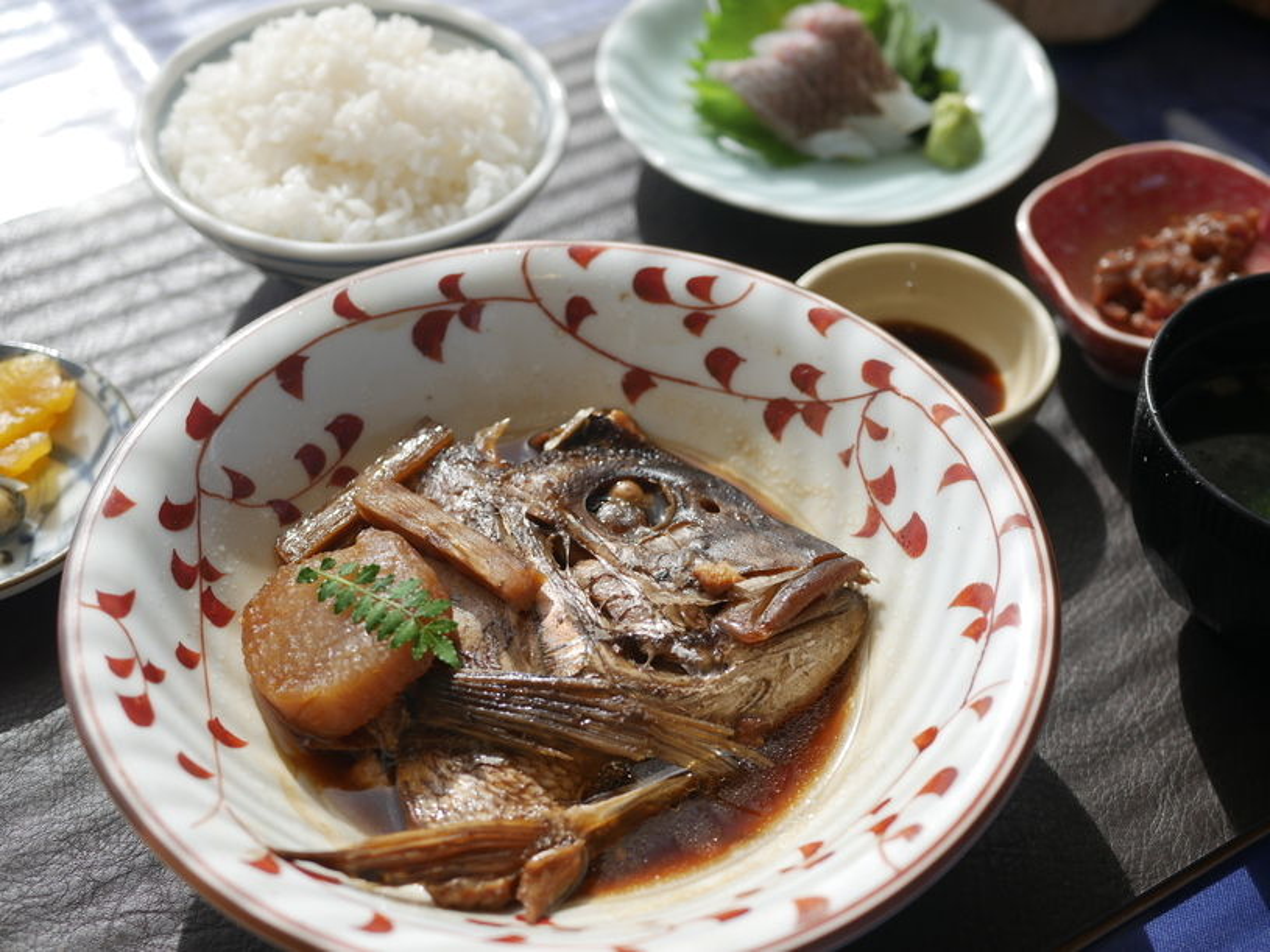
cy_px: 476
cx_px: 635
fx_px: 1834
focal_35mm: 50
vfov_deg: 29.1
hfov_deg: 38.2
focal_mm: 25
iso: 200
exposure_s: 1/1000
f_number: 2.8
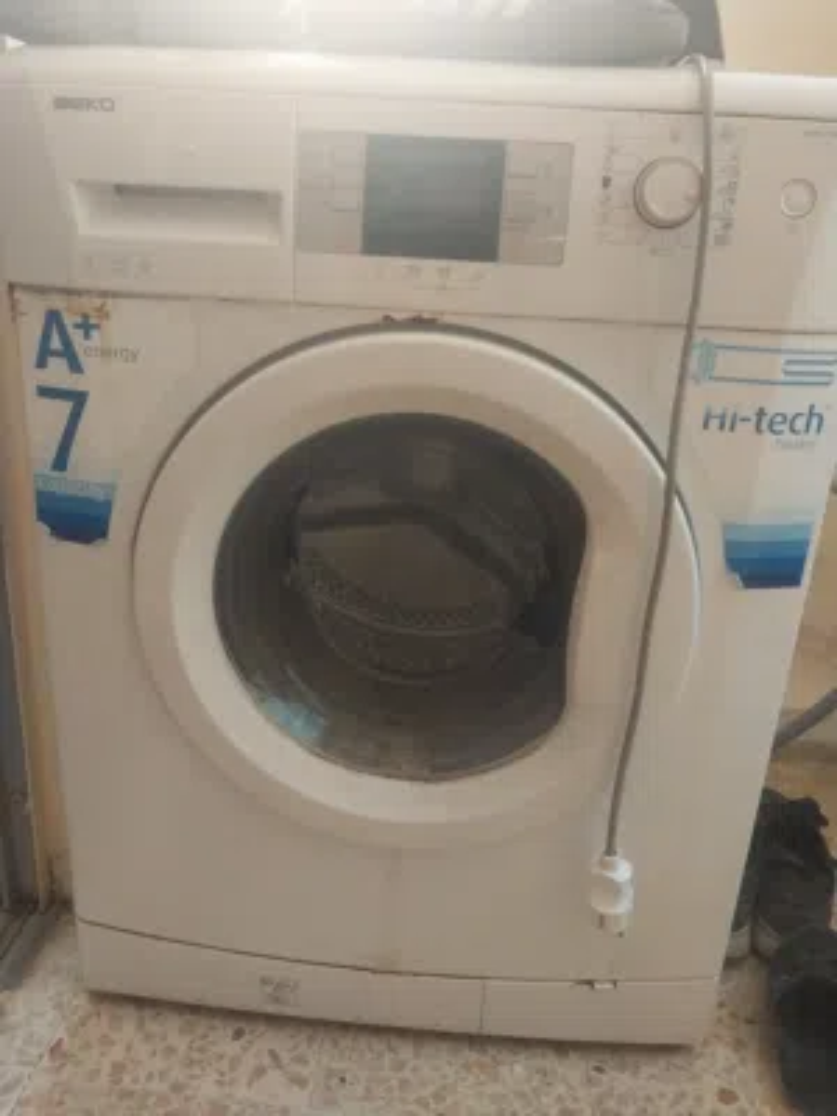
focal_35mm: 26
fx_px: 838
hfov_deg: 53.1
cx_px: 418
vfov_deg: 67.3
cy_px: 558
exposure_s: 1/25
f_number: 1.8
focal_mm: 4
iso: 400
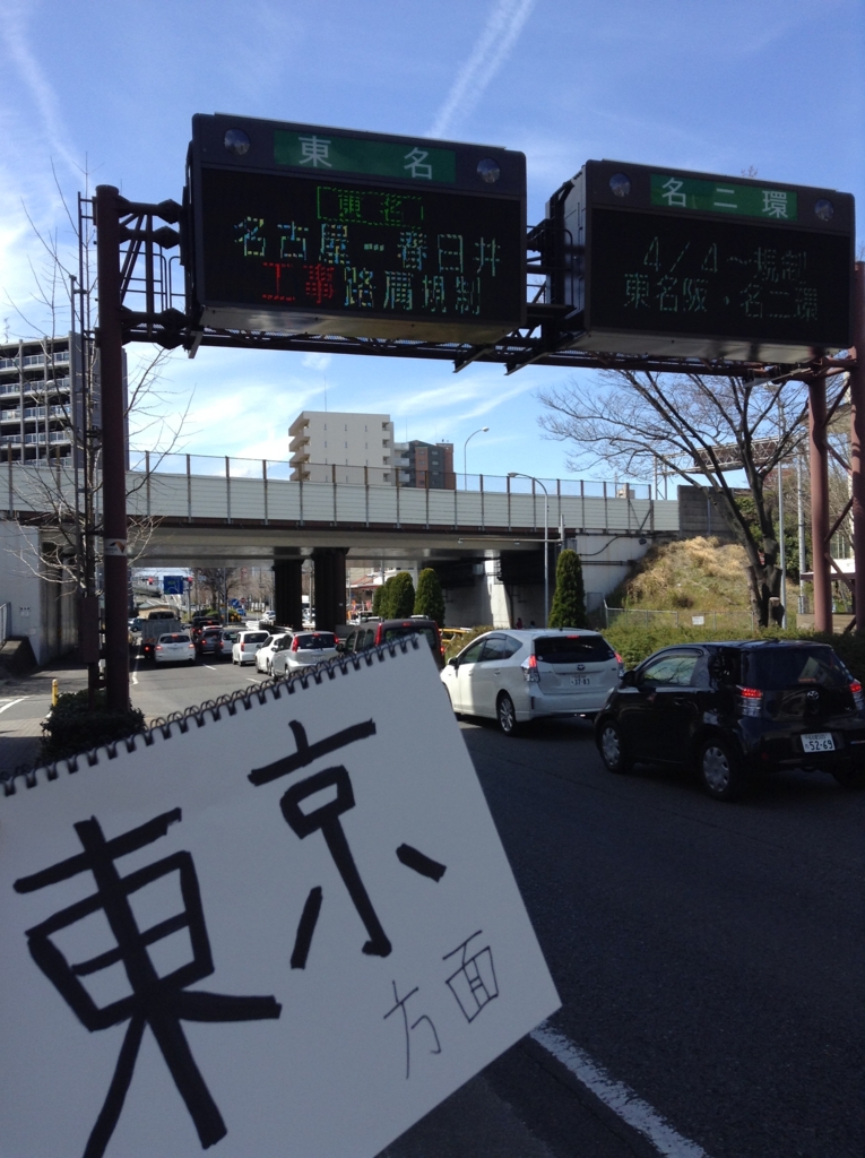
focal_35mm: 33
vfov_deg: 55.4
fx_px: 1102
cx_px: 432
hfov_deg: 42.8
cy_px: 579
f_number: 2.4
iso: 25
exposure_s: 1/920
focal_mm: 3.3
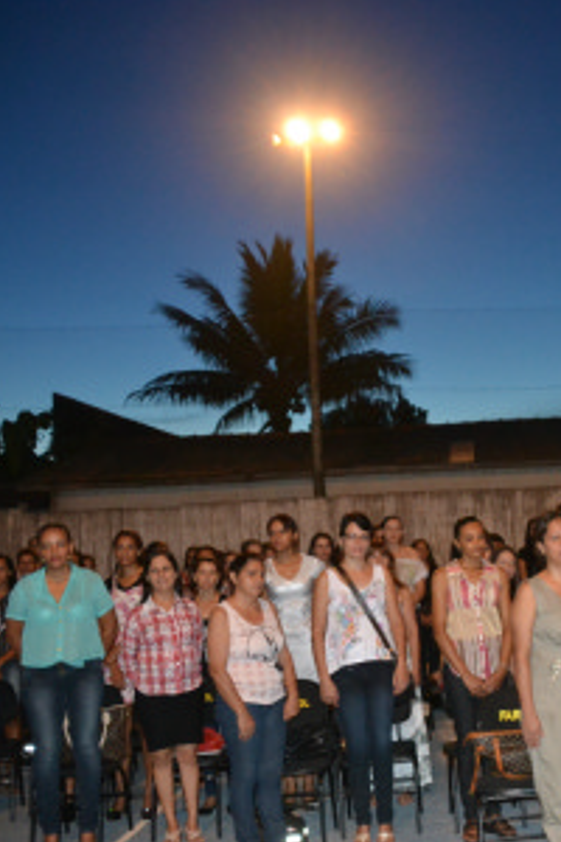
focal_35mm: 50
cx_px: 597
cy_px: 465
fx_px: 1169
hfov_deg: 25.3
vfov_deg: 39.6
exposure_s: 1/60
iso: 2500
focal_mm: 20
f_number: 3.5
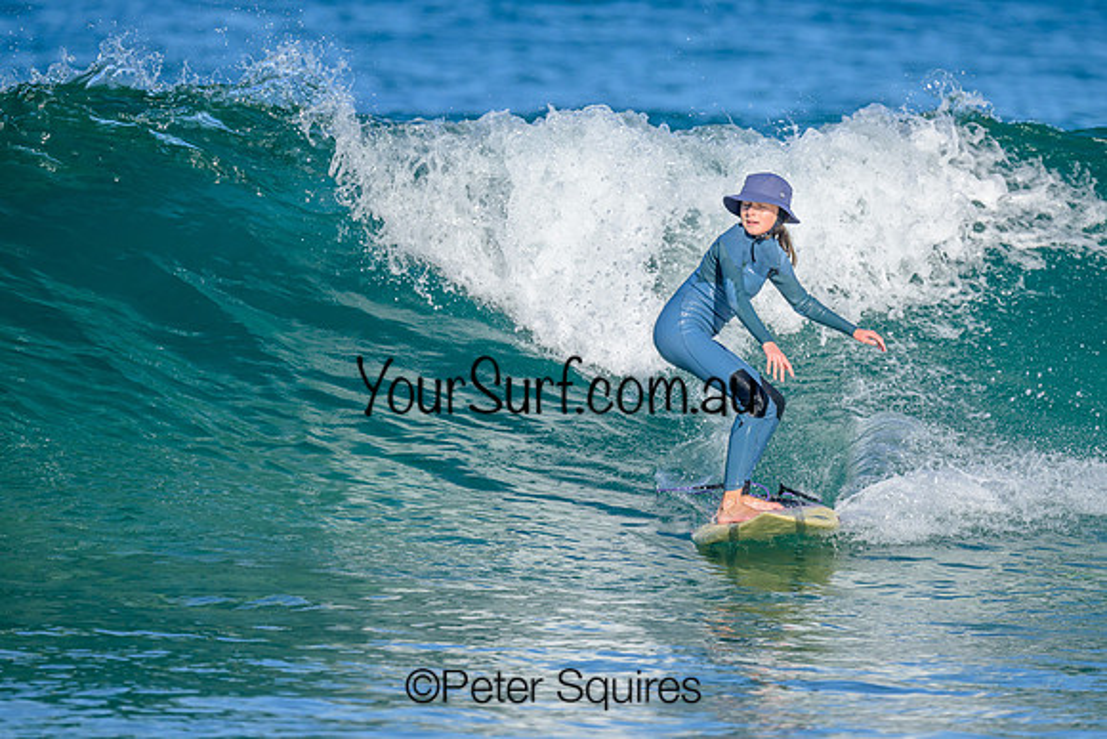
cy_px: 356
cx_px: 638
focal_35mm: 922
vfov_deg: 1.5
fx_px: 28346
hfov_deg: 2.2
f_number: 6.3
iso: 320
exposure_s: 1/2000
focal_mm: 800
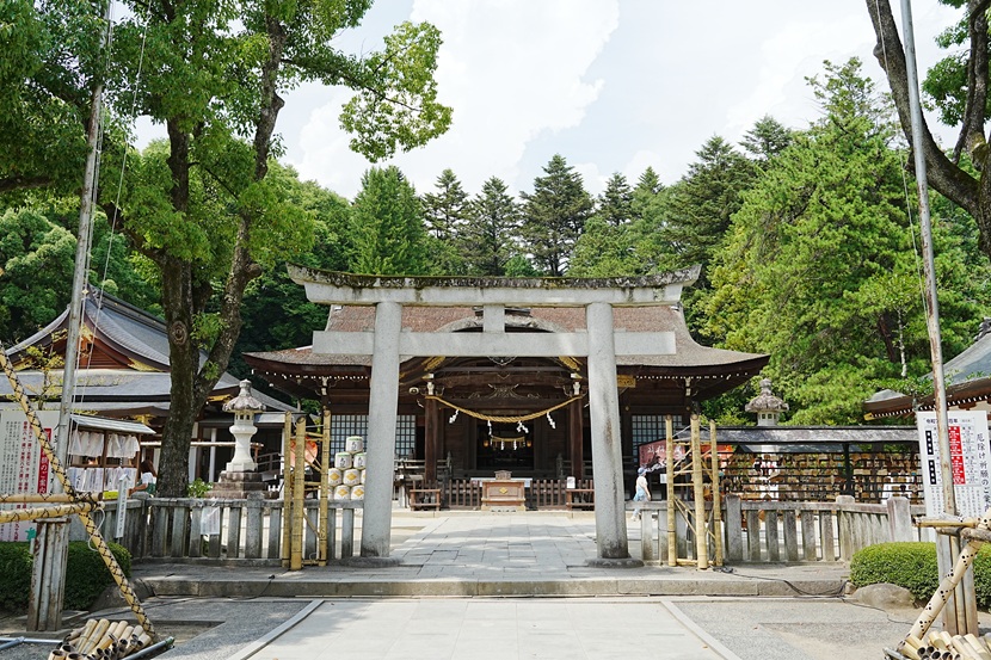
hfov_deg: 60.3
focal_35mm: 31
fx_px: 853
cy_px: 330
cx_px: 496
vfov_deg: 42.3
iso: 400
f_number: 8
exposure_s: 1/800
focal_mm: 31
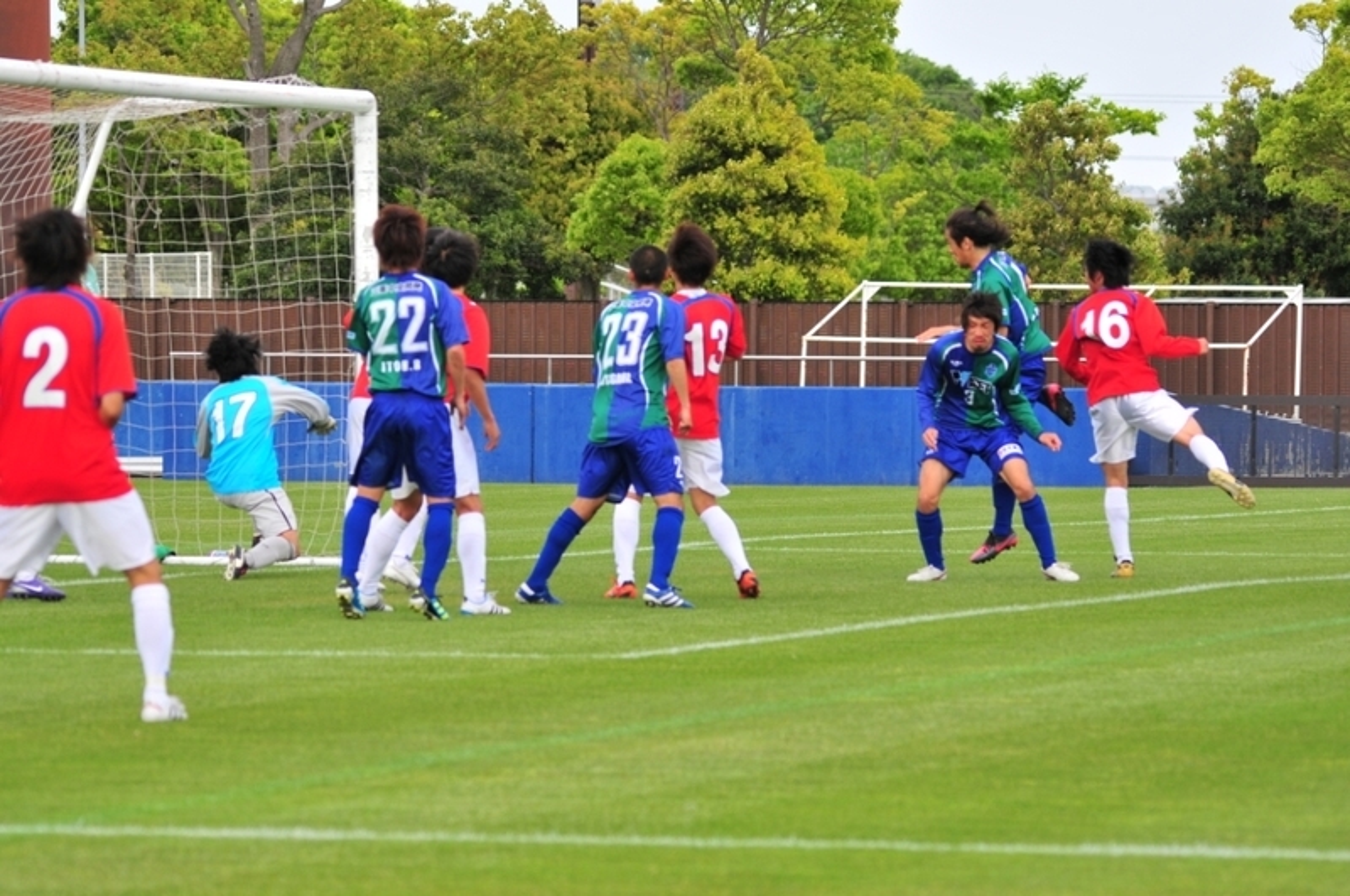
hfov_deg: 9.2
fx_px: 8425
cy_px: 448
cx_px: 675
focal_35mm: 225
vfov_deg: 6.1
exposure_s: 1/1000
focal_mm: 150
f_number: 5.6
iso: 400
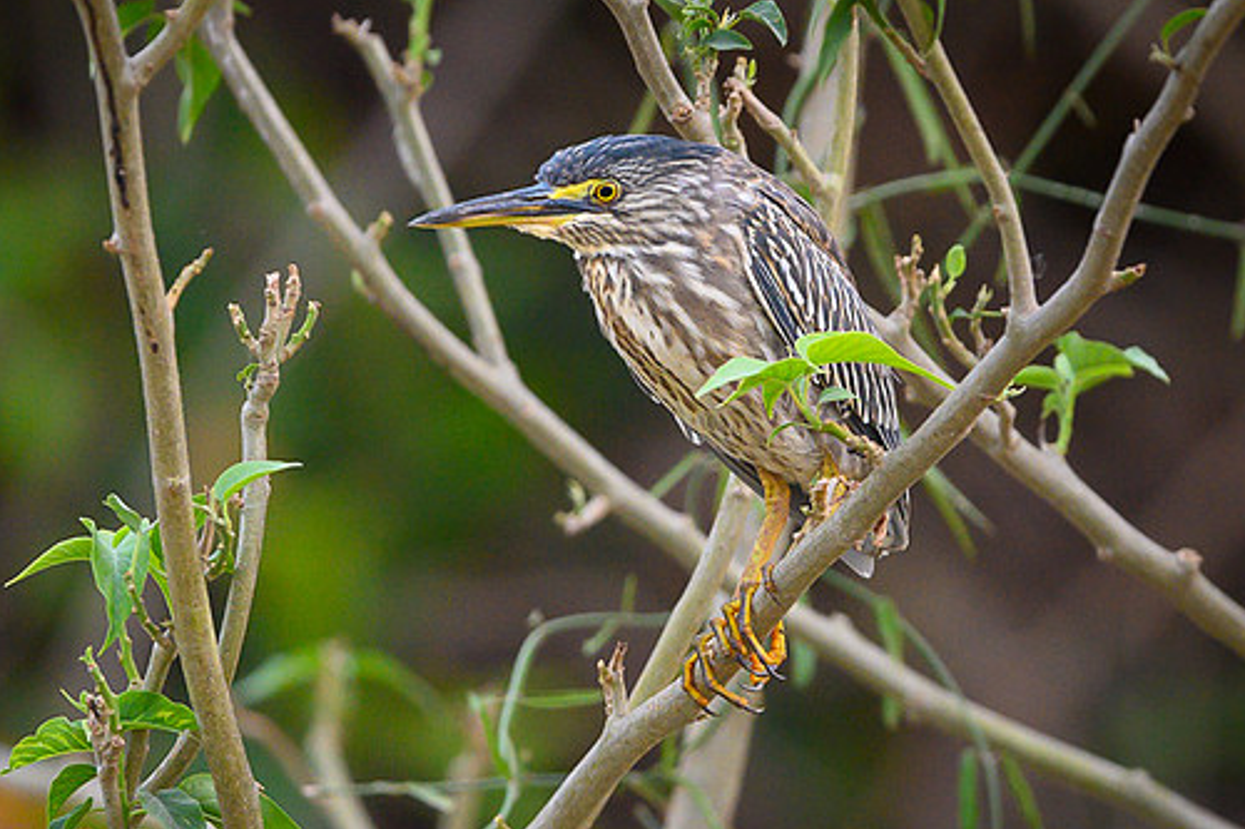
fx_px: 43766
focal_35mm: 1266
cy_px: 322
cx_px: 812
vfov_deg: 1.1
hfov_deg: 1.6
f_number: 4
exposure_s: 1/250
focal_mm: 500
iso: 2500
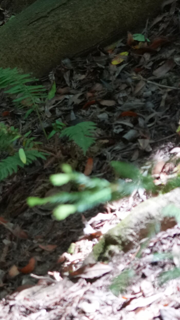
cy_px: 74
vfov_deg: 11.8
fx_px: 1545
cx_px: -334
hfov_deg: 6.2
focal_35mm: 182
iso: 2000
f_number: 4.5
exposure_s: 1/200
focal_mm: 50
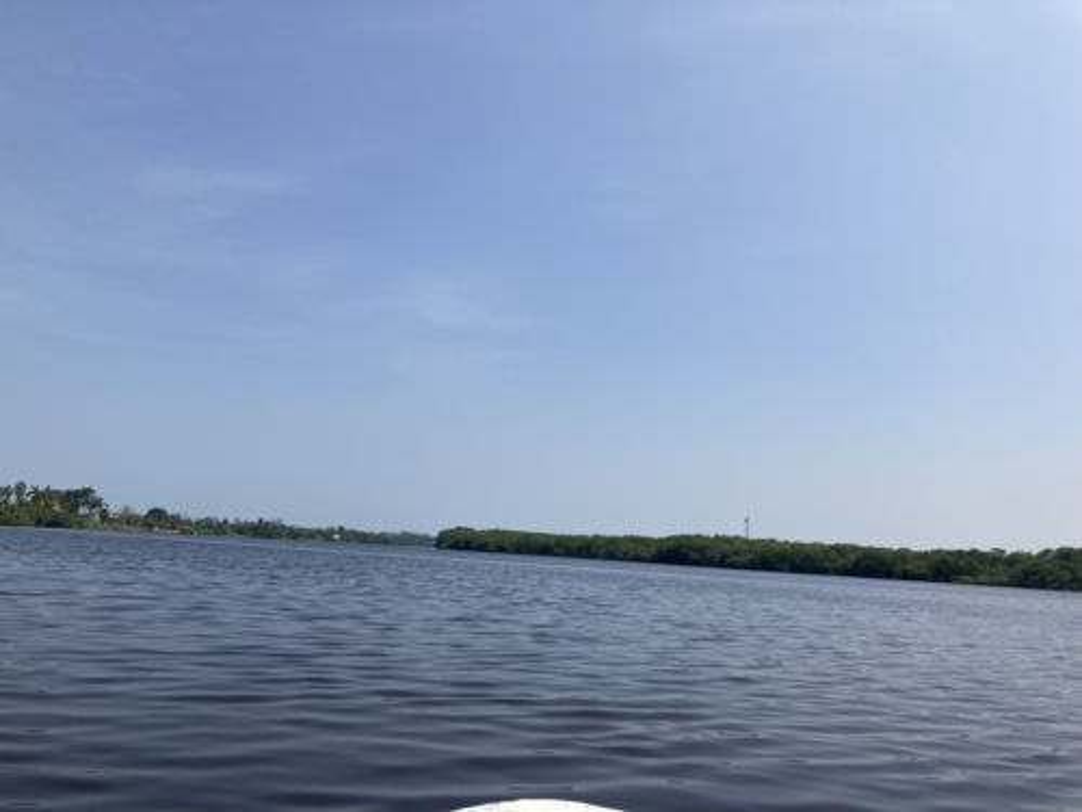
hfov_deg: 63.4
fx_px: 875
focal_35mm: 28
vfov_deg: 49.7
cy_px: 406
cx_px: 541
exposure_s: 1/4000
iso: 20
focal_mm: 3.99
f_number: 1.8
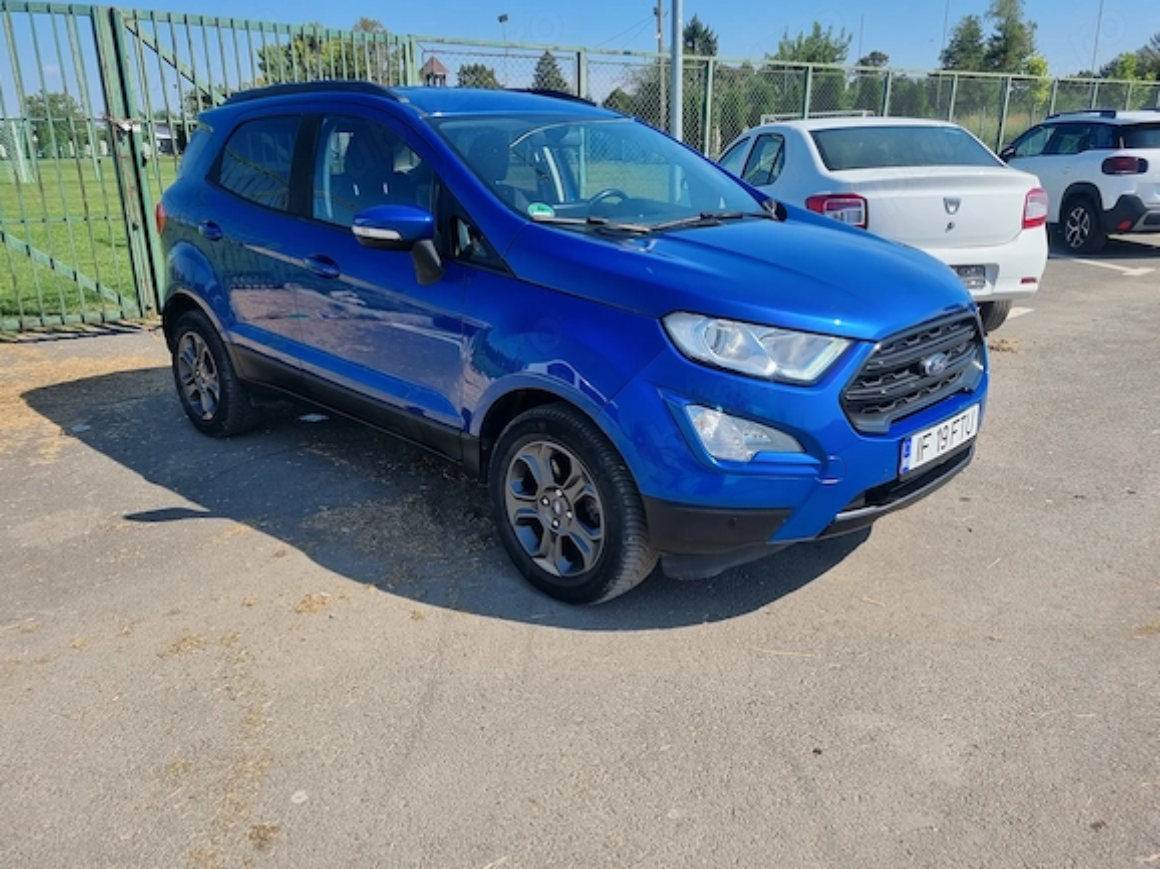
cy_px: 433
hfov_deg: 65.3
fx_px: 904
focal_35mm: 27
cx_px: 574
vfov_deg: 51.3
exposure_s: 1/2056
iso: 50
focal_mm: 5.4
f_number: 1.8
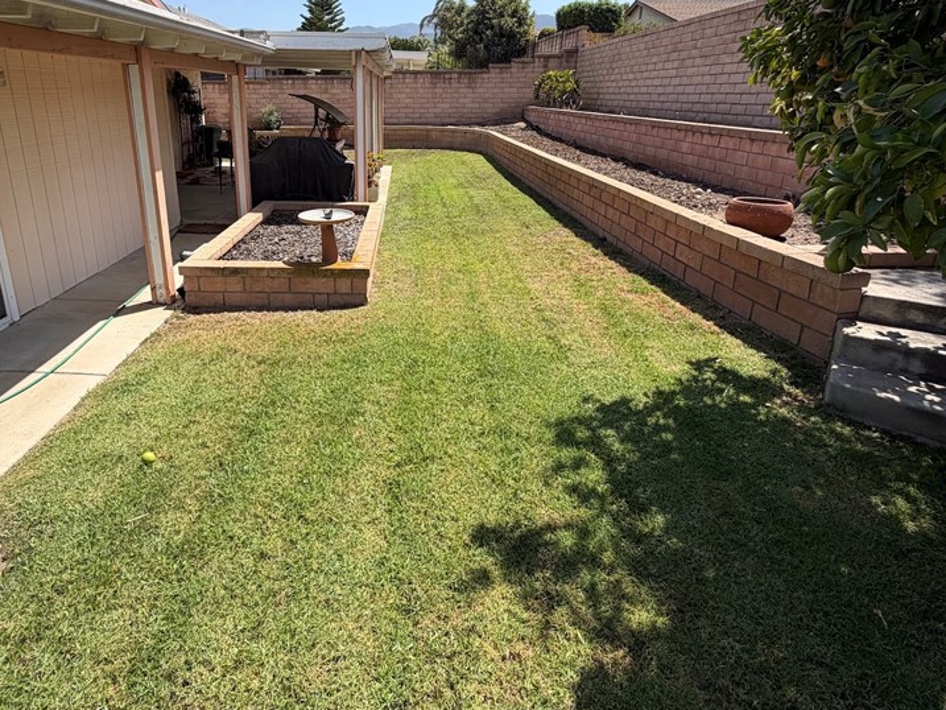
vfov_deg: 64.7
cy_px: 253
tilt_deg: -16.2
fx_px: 547
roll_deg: +1.1
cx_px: 388
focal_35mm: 20
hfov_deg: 81.0
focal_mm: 2.22
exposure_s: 1/770
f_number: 2.2
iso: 25
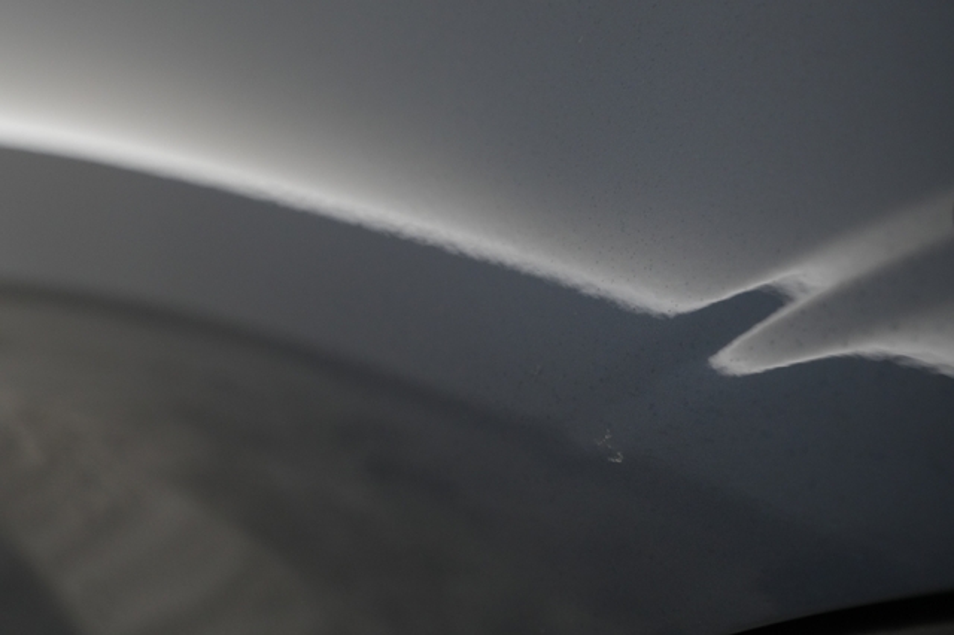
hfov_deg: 65.5
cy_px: 318
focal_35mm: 28
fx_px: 742
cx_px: 477
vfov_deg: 46.4
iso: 3200
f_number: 4.5
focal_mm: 28
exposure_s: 1/100
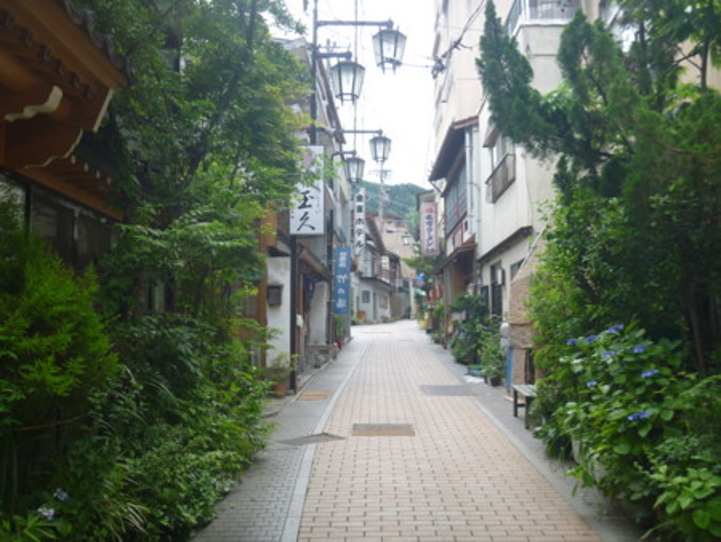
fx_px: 729
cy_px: 271
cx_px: 360
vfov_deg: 40.7
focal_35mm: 35
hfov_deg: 52.6
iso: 80
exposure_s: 1/125
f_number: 3.5
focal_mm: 6.3
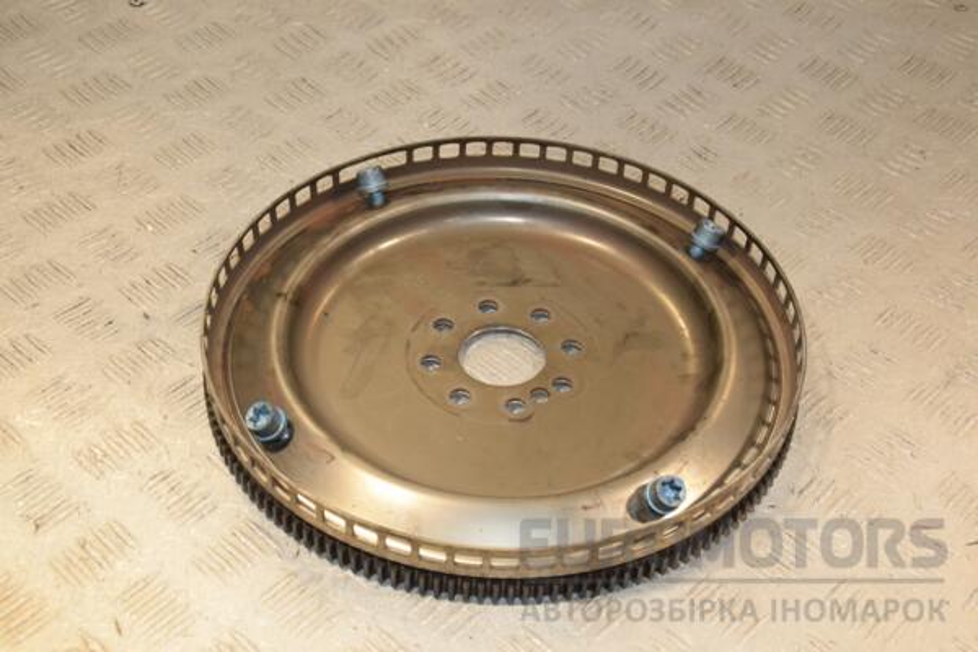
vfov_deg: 25.8
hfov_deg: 37.9
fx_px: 1426
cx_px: 489
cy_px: 326
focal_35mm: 52
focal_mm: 35
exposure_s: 1/200
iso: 800
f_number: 7.1
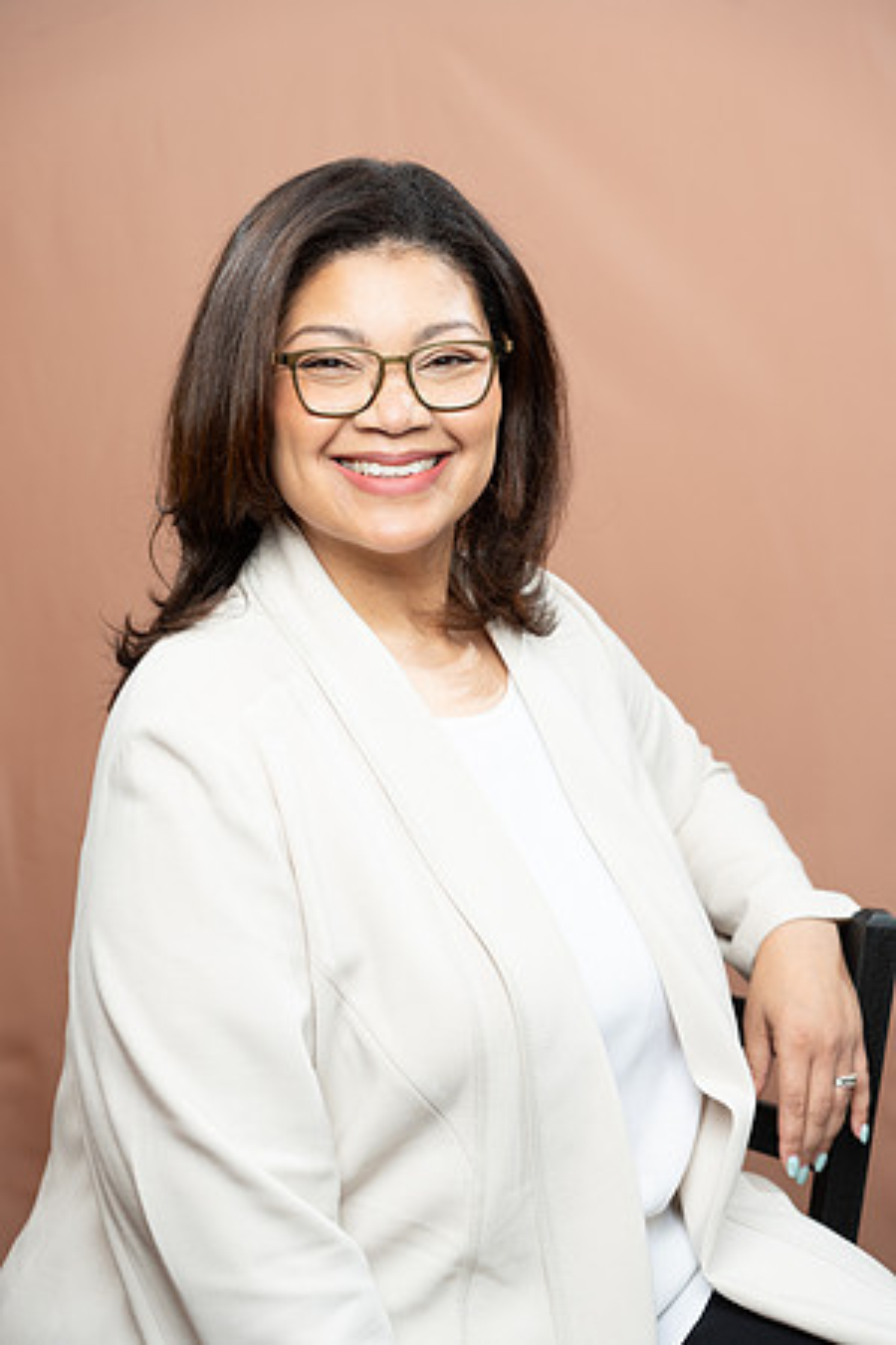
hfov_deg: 19.2
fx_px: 2650
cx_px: 448
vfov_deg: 28.5
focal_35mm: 71
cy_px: 672
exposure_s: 1/160
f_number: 4
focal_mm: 71
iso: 320
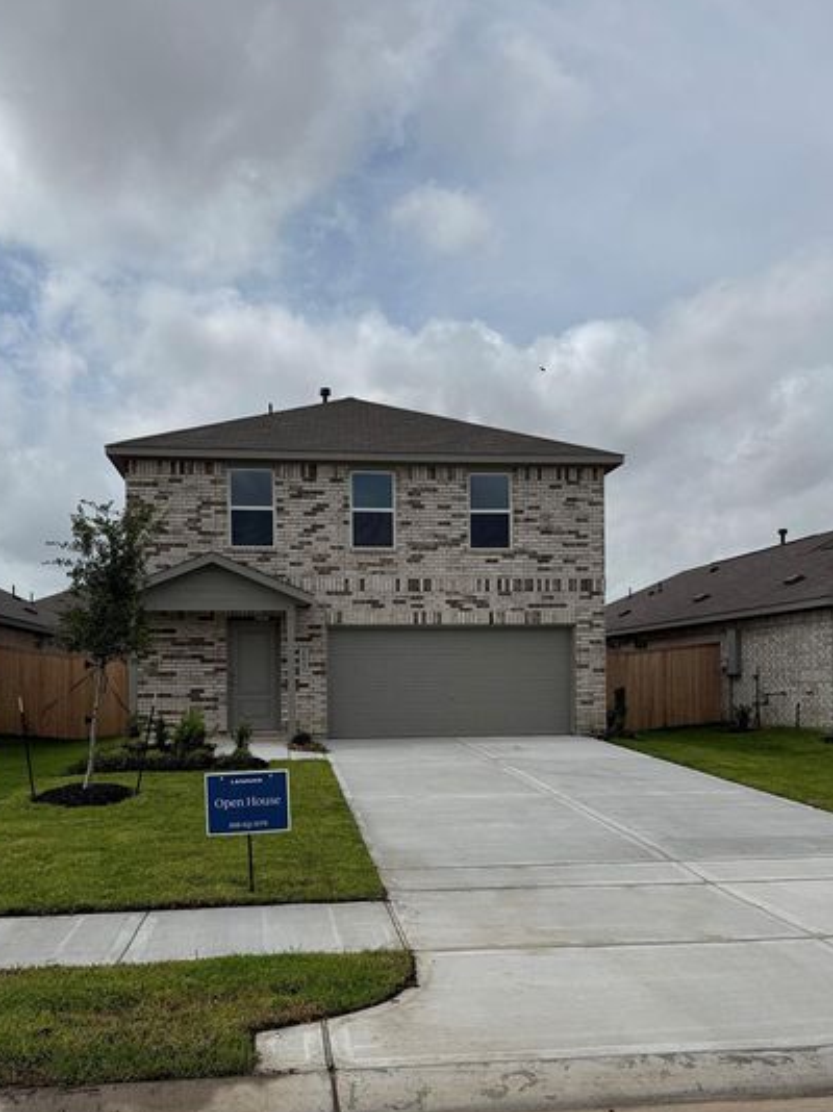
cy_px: 672
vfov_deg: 59.5
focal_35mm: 30
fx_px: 963
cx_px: 392
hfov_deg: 46.7
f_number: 1.78
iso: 80
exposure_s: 1/11905
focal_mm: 6.76
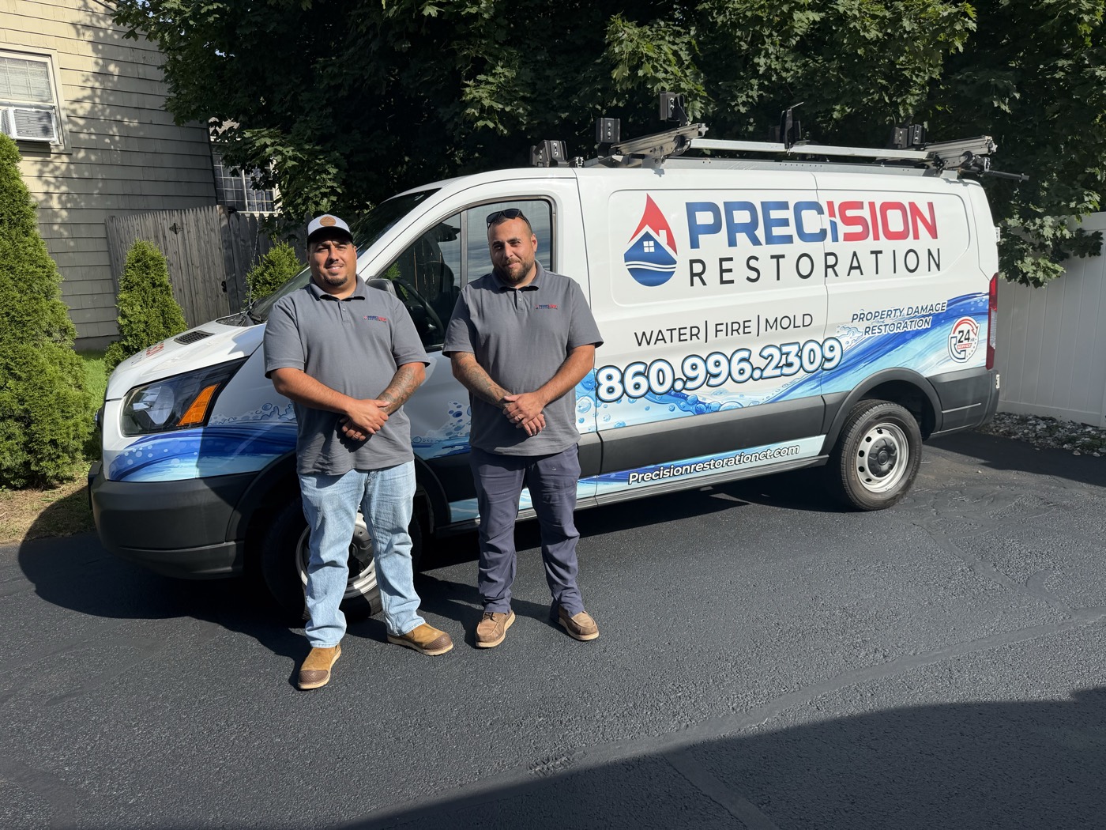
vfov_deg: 56.8
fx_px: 767
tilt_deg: -11.7
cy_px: 415
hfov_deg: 71.6
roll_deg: +2.0
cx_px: 553
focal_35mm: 24
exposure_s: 1/4167
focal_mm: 6.76
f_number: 1.78
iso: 80
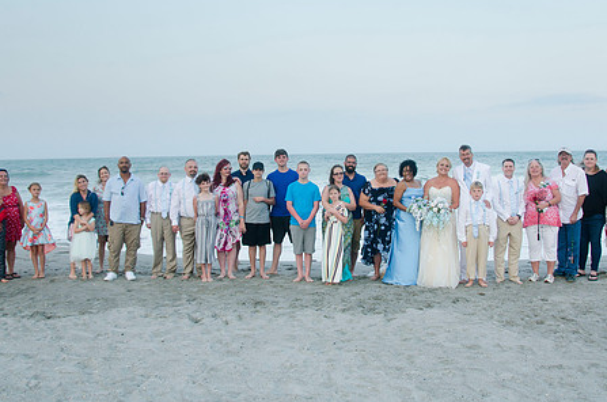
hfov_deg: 54.5
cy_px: 177
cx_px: 316
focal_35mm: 35
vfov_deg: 37.6
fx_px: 589
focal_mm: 18
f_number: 5.6
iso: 100
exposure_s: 1/125
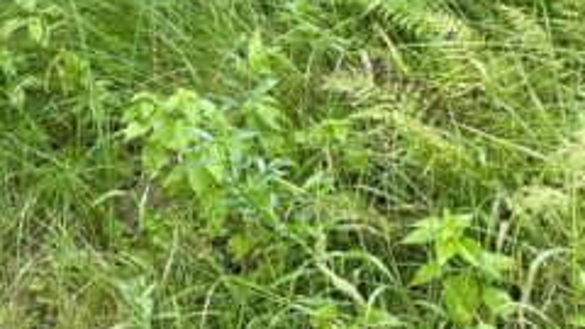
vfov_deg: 9.8
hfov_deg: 15.9
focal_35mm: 116
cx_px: -438
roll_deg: +2.0
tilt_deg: +0.4
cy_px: -300
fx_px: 1799
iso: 160
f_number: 1.78
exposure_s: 1/161
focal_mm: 6.76
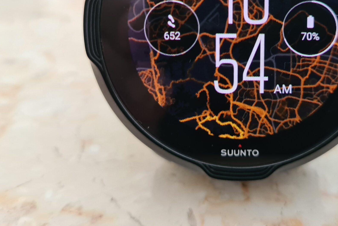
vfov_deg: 29.6
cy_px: 36
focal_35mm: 44
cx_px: 219
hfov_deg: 44.0
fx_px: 413
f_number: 1.8
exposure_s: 1/25
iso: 640
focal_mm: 5.4
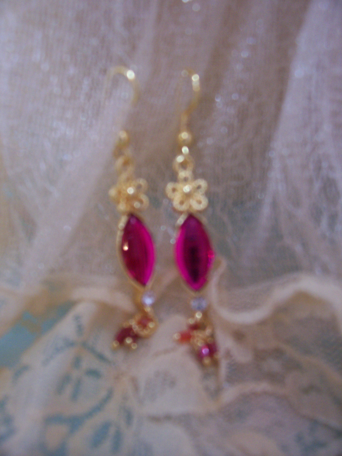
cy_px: 228
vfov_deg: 54.0
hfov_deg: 41.8
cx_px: 171
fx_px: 448
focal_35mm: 34
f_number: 2.7
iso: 160
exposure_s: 1/8
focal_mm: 5.6
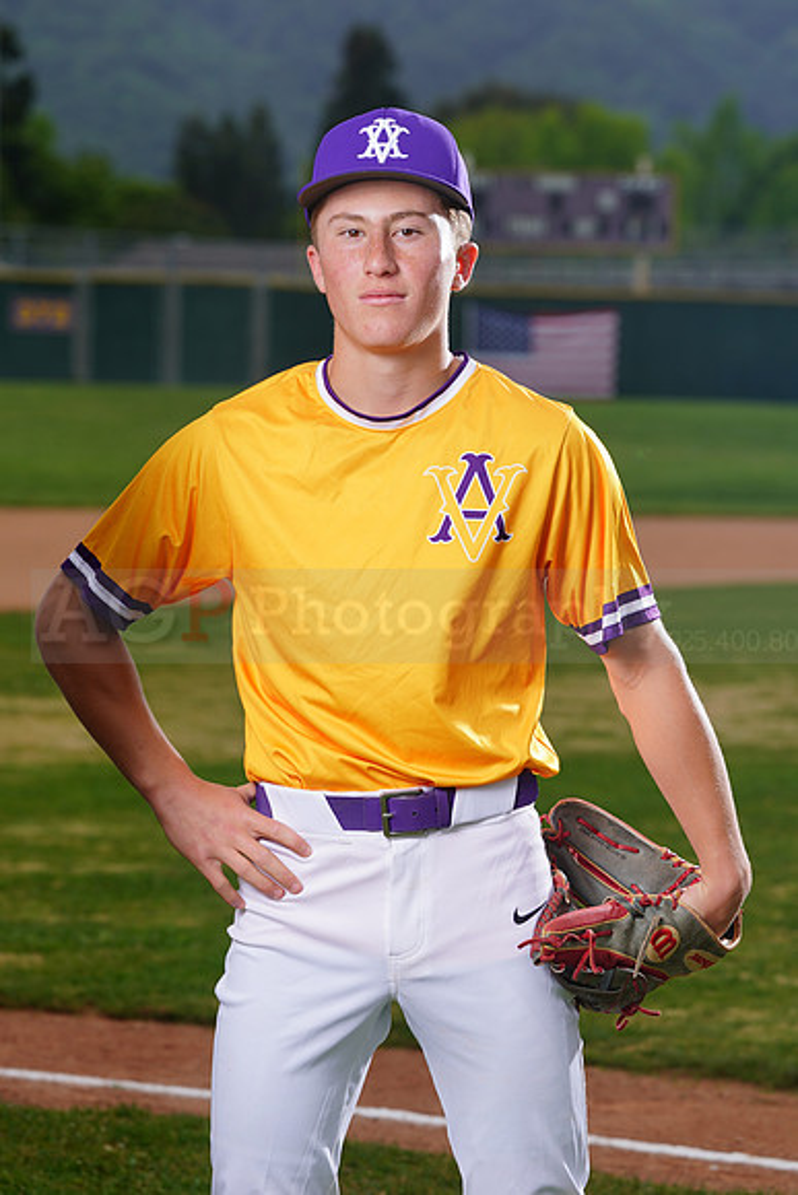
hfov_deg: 7.9
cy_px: 598
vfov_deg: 11.9
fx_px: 5748
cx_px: 399
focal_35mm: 173
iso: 100
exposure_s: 1/250
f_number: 8
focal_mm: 173
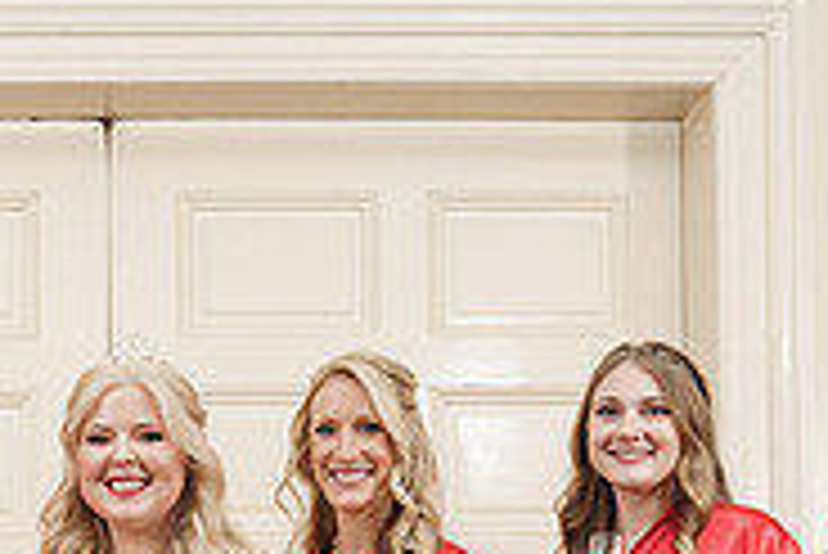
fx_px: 2118
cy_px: 768
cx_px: 156
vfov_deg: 14.2
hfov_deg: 21.8
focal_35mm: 92
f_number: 4
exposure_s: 1/100
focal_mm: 29
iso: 2000
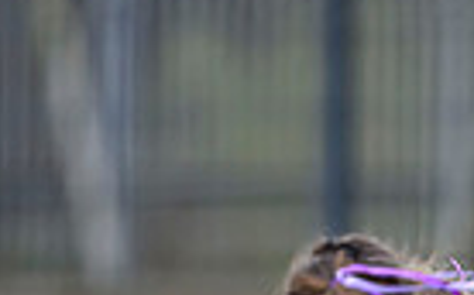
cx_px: 631
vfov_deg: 0.6
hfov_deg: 0.9
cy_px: 758
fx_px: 30694
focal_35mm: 2378
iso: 640
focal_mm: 400
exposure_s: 1/2000
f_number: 3.5
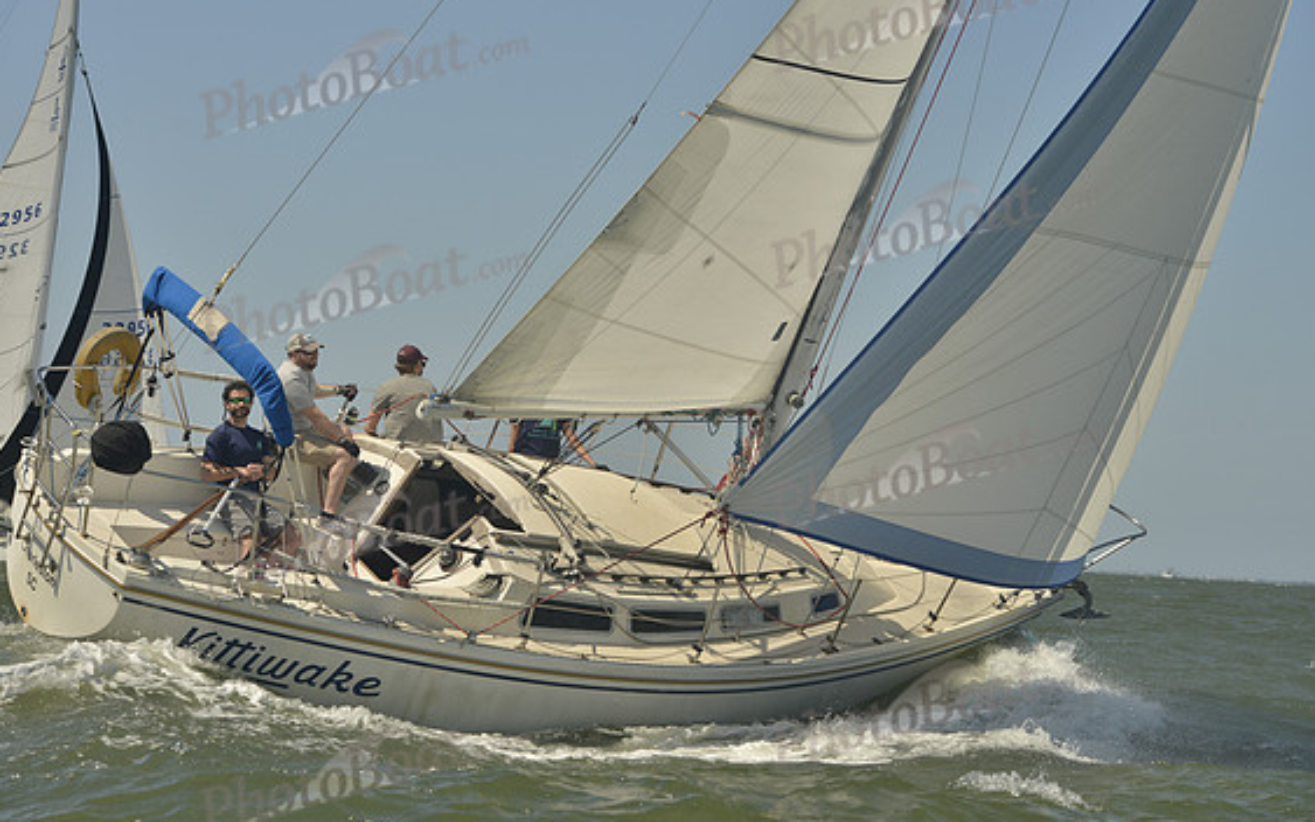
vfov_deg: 15.5
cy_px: 382
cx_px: 652
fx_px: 3011
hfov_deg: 24.6
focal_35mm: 84
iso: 280
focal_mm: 80
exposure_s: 1/1000
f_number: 9
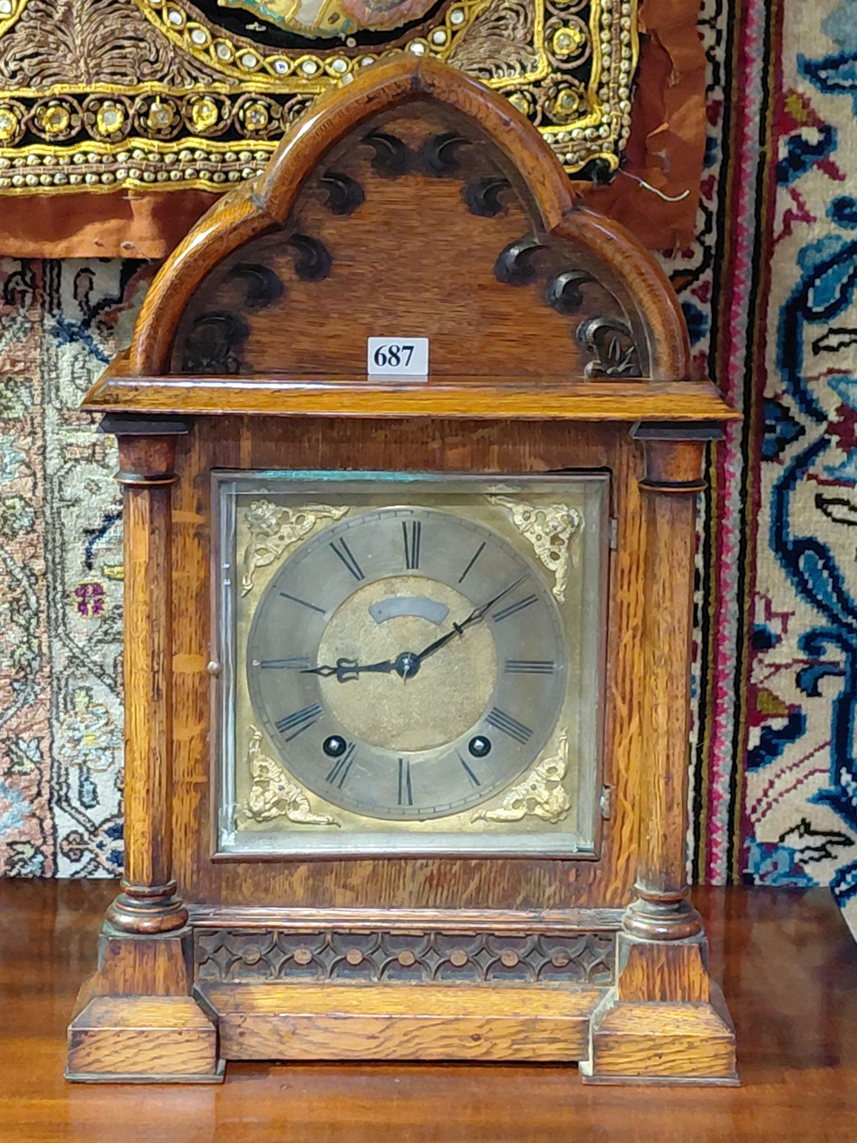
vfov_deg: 69.4
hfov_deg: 54.9
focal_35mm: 25
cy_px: 572
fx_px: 825
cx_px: 428
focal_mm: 4.69
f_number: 1.8
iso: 400
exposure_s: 1/50.1
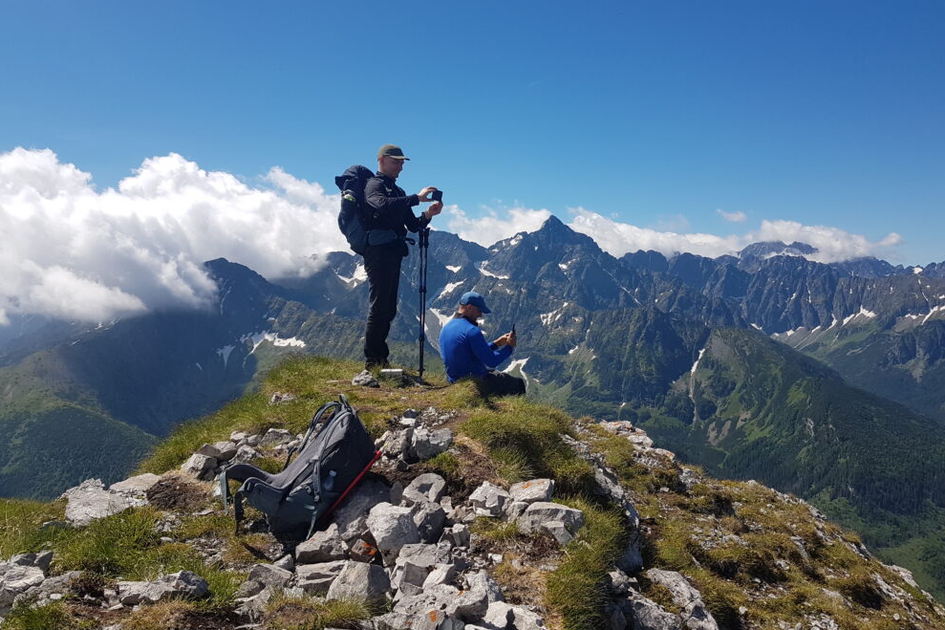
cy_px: 286
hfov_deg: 65.5
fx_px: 735
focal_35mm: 28
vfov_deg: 46.3
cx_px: 472
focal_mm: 4.2
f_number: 1.7
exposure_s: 1/2888
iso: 40
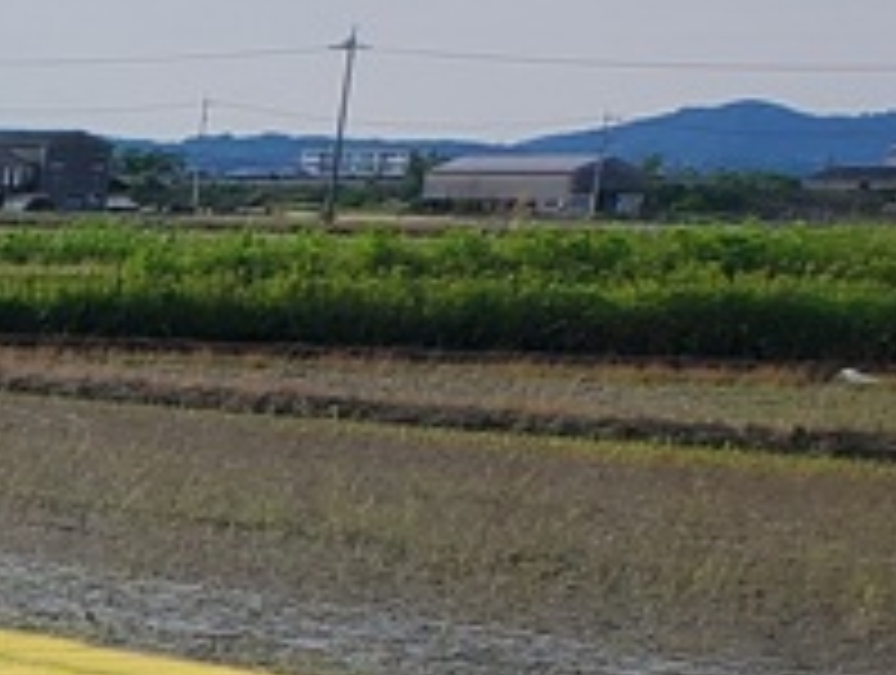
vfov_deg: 10.2
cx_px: -1216
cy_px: 1125
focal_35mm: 139
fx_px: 3604
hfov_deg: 11.7
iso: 50
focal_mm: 4.3
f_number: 2.4
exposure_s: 1/1994
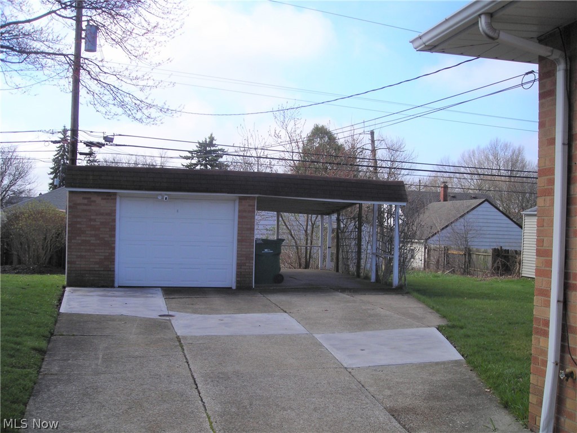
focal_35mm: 38
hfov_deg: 49.0
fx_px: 633
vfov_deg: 37.7
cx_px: 288
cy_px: 216
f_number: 6.4
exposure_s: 1/206
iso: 50
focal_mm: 6.3
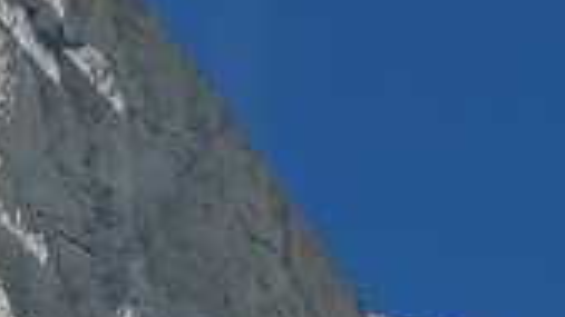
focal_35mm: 248
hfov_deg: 8.6
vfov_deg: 4.8
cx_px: -17
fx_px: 3715
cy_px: 596
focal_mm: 14.16
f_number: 4
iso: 100
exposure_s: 1/800
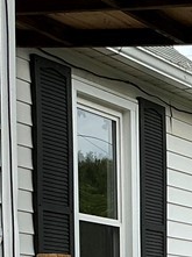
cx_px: 306
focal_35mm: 130
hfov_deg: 10.9
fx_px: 964
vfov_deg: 14.3
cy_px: 373
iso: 25
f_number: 1.8
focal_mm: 3
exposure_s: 1/657
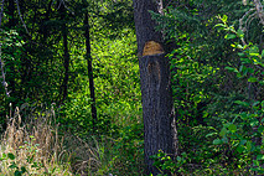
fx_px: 1239
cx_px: 139
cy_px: 81
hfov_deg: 12.2
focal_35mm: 169
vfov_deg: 8.1
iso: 450
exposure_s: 1/125
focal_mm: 62
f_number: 8
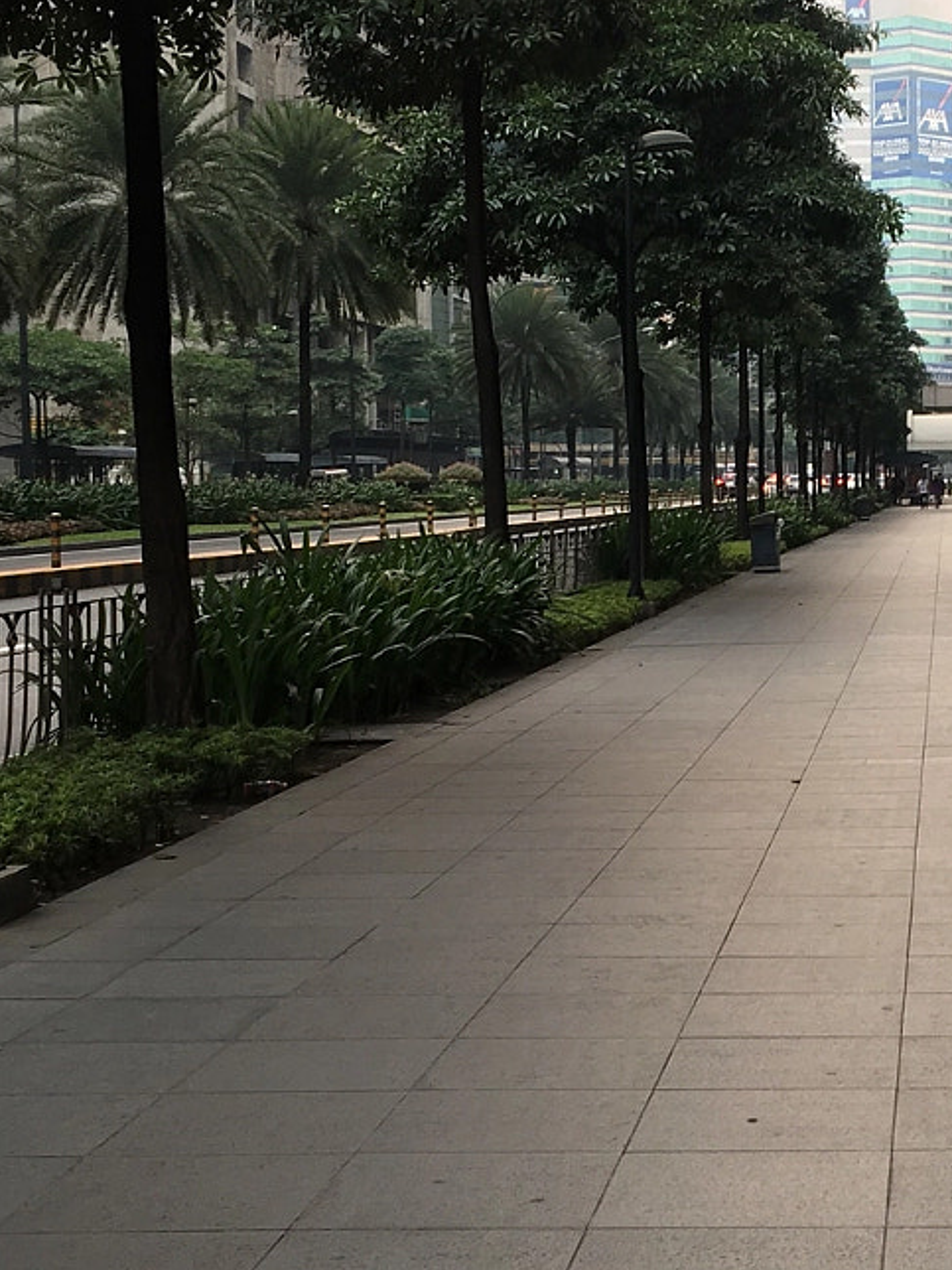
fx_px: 2640
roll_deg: -0.8
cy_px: 645
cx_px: 881
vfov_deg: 27.0
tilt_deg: -1.5
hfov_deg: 20.0
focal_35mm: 72
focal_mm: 4.15
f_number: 2.2
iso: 25
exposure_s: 1/60
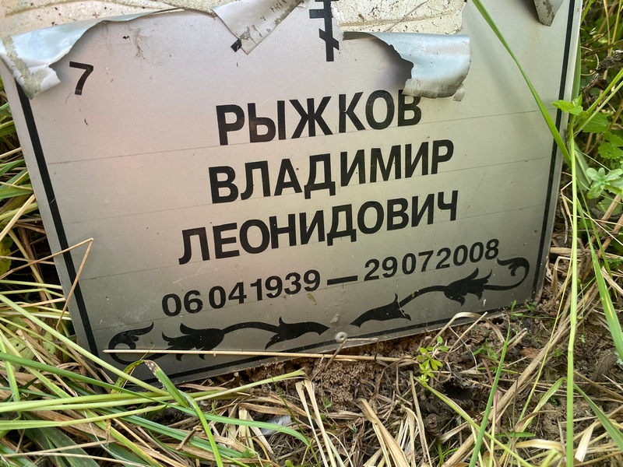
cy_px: 234
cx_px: 312
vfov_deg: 53.1
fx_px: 468
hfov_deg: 67.3
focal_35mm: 26
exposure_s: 1/121
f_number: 1.8
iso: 80
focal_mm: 4.25
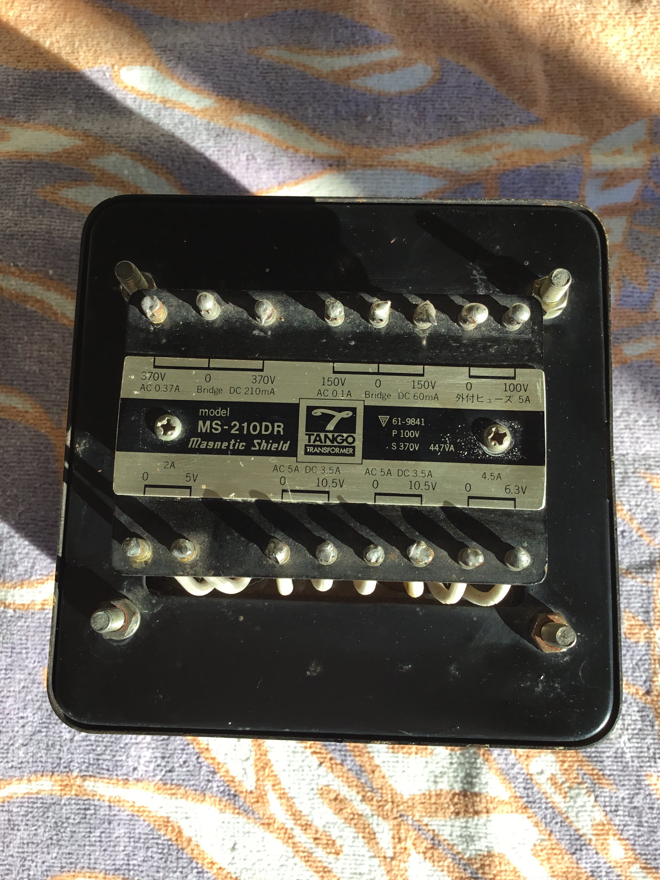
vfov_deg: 58.4
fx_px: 788
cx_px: 330
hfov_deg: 45.4
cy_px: 440
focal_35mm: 31
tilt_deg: -81.1
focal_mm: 3.3
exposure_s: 1/452
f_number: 2.4
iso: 25
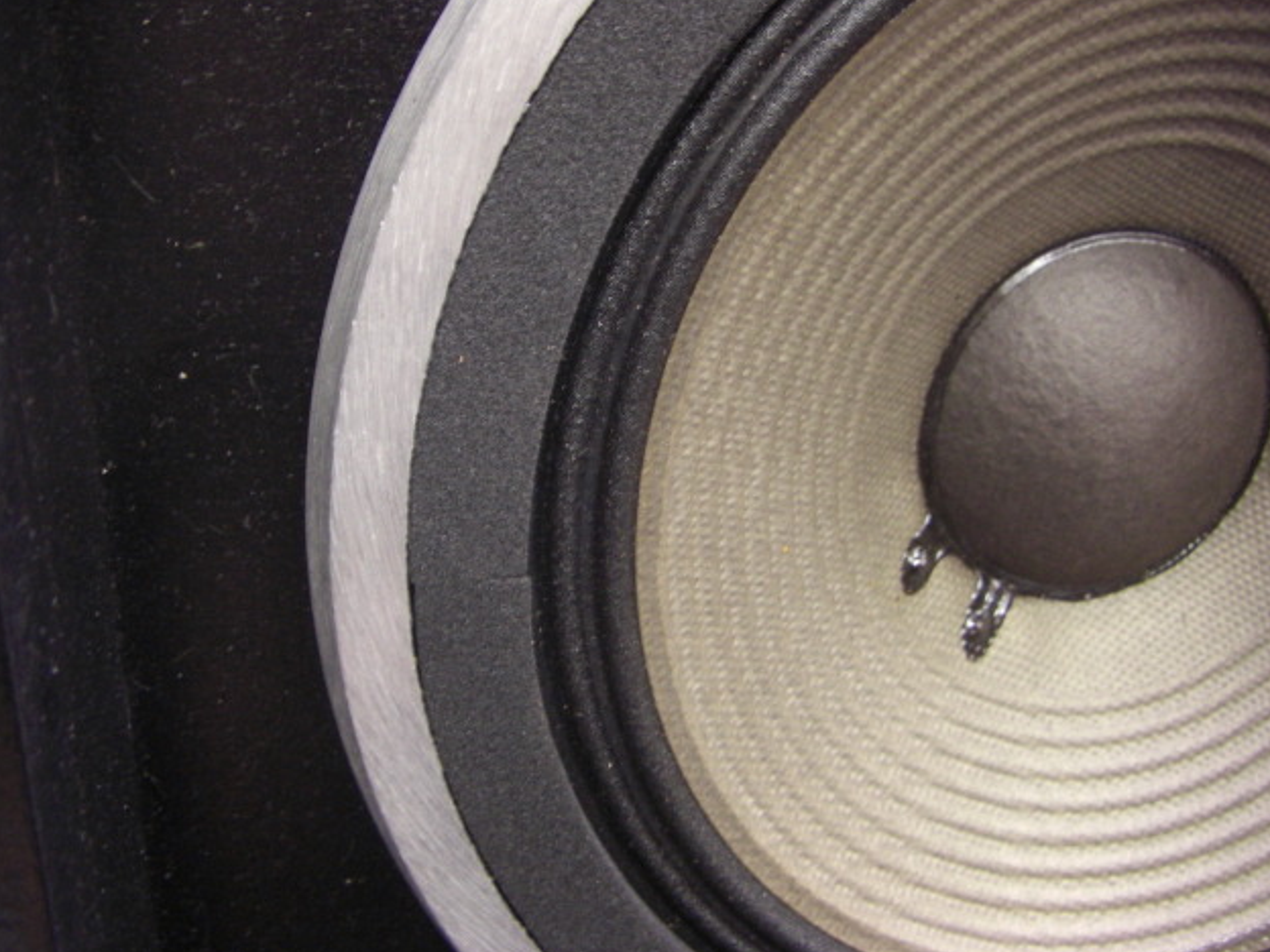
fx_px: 1431
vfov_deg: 36.8
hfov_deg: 47.9
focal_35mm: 39
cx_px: 639
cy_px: 476
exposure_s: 1/4
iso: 200
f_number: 3.4
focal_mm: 6.3
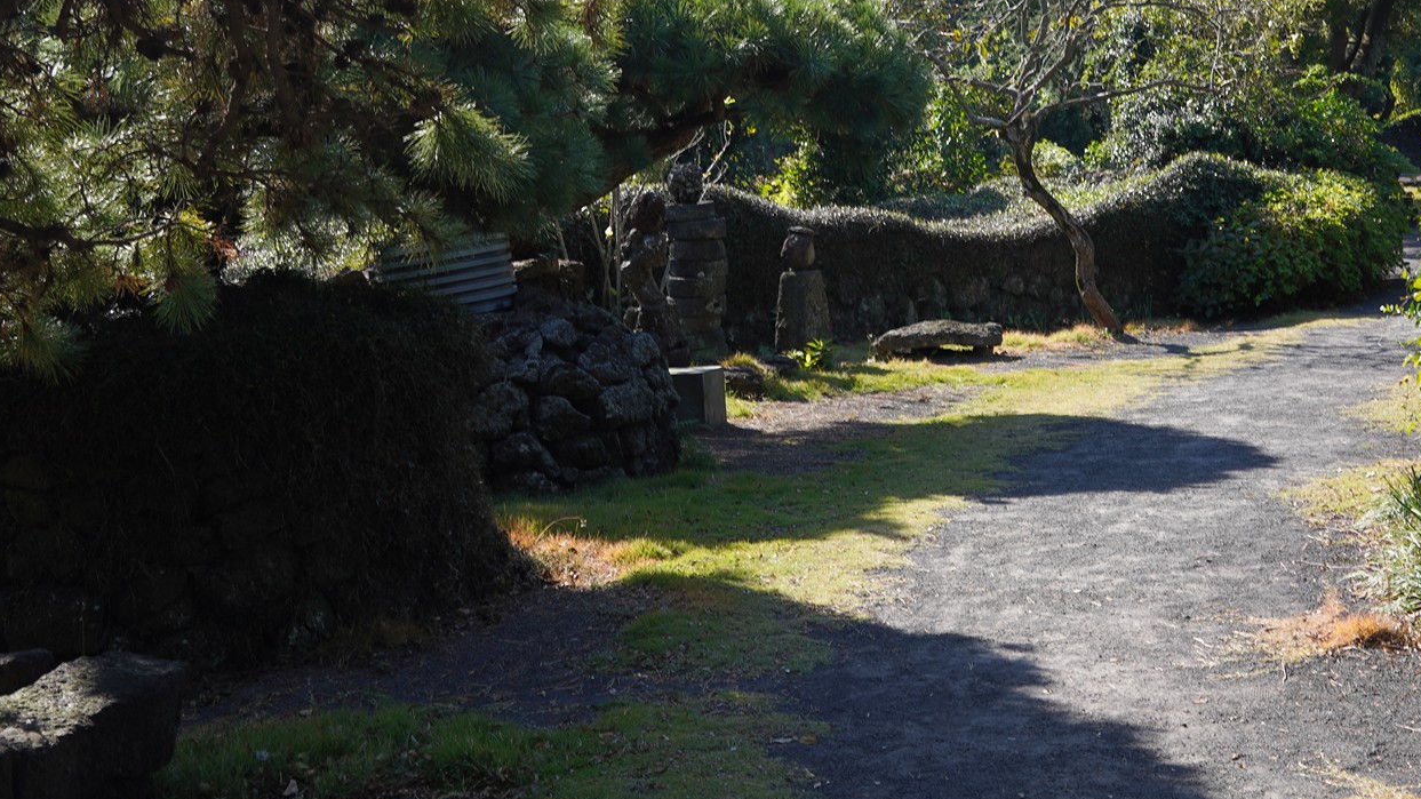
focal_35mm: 59
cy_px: 97
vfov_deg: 20.0
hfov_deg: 35.2
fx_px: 2223
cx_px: 897
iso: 100
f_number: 8
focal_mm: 35
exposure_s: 1/100
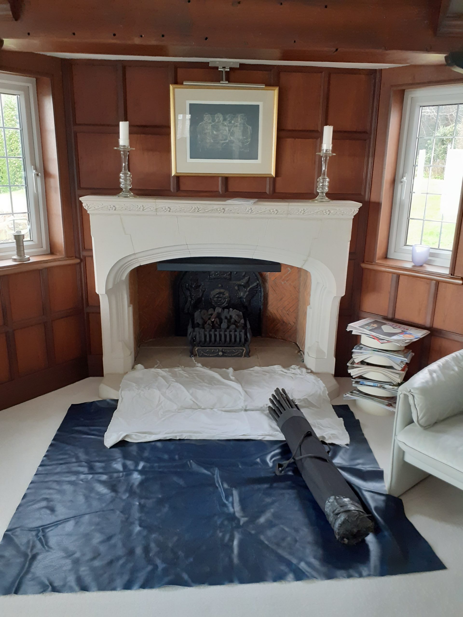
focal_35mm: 27
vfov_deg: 65.3
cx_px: 232
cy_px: 308
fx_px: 482
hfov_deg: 51.4
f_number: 1.9
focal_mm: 3.6
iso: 250
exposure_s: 1/33
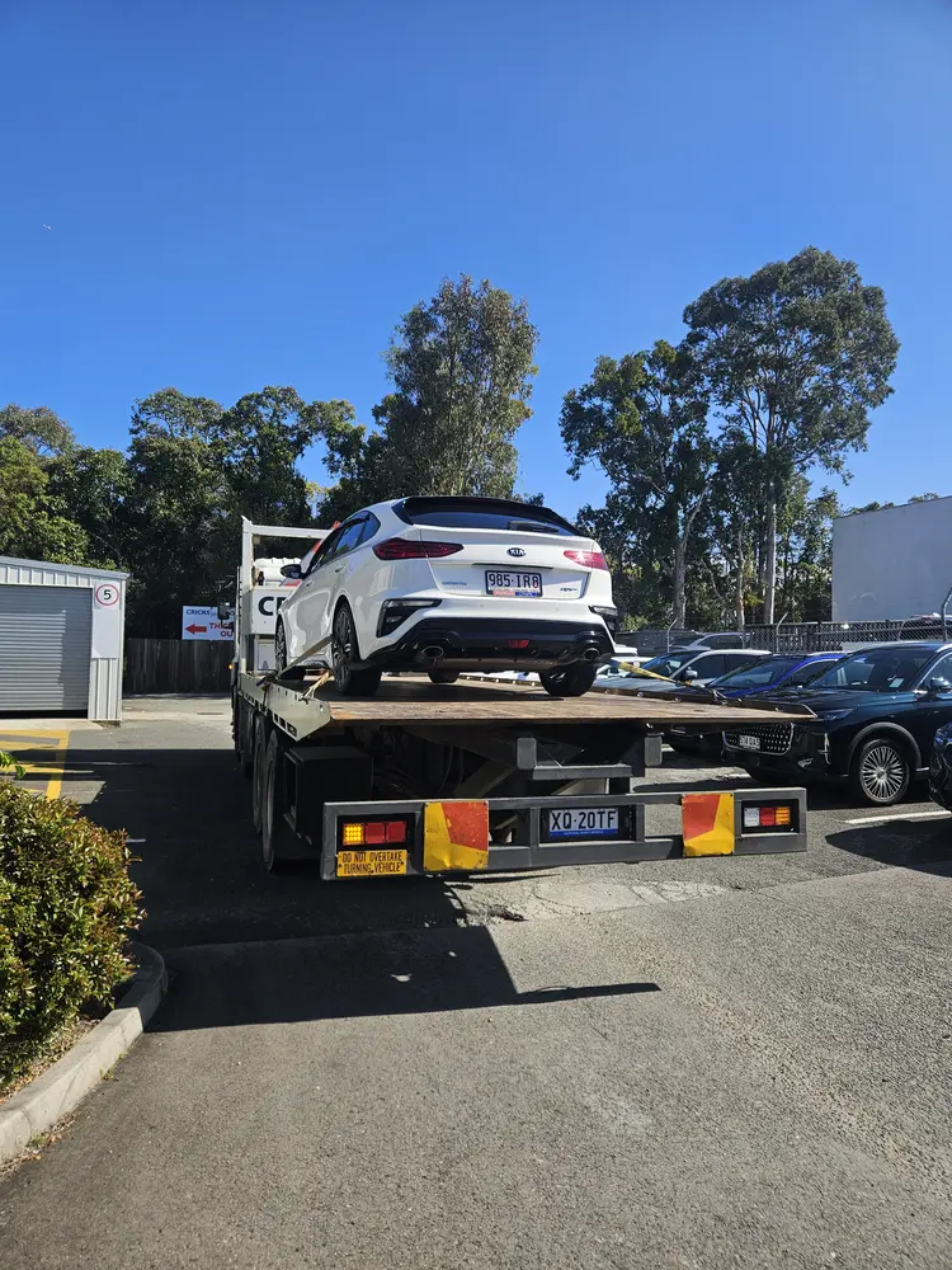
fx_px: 843
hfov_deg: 58.9
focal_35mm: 23
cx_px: 476
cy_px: 635
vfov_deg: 73.9
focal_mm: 5.4
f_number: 1.8
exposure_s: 1/1517
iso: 25
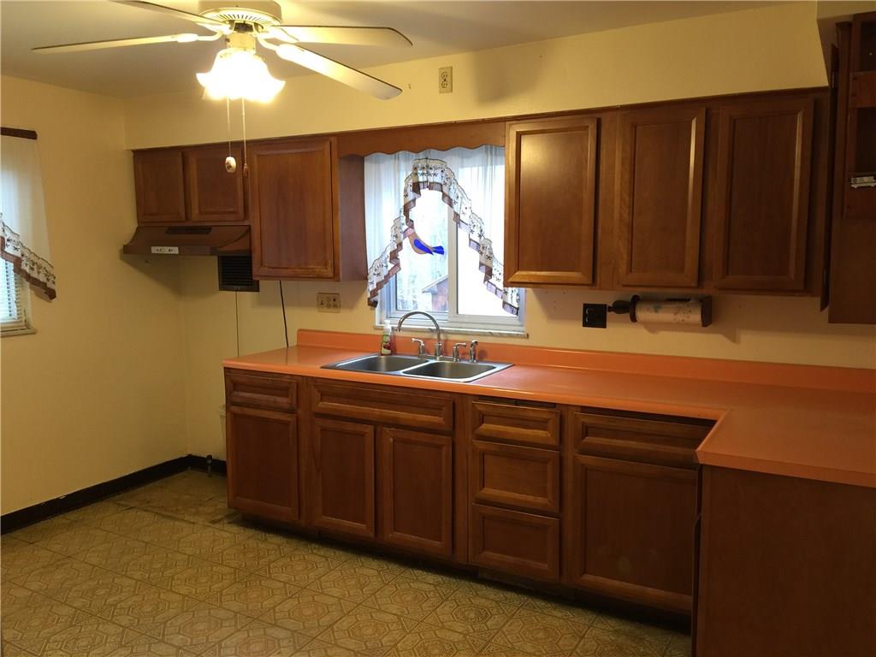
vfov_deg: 48.2
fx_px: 734
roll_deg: +0.0
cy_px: 328
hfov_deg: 61.7
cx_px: 438
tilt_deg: -7.8
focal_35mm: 29
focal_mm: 4.15
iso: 50
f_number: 2.2
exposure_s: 1/15
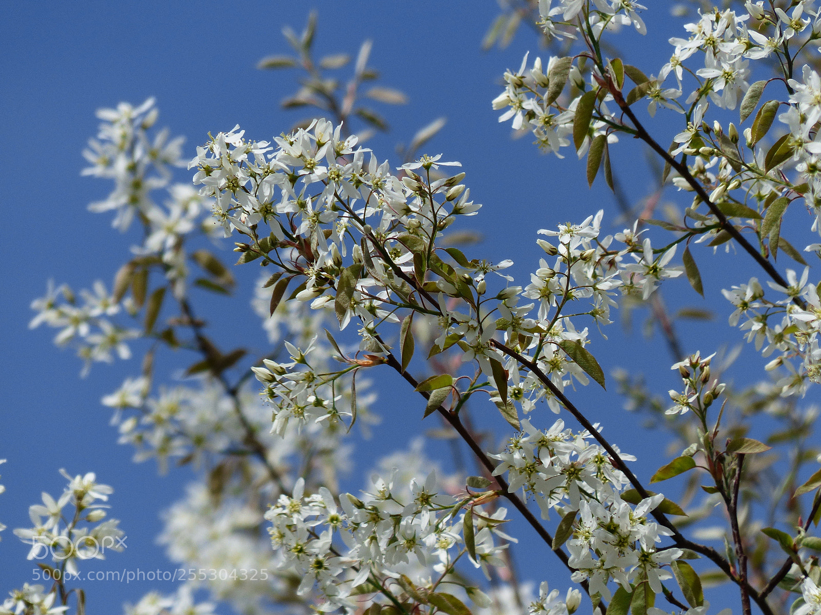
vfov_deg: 2.5
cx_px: 410
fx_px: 14230
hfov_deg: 3.3
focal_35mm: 600
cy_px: 308
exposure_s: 1/1600
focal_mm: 108
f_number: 4.5
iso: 100
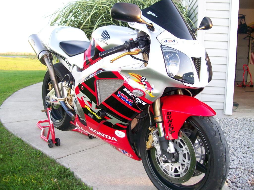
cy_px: 95
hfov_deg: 51.4
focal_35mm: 36
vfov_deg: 39.7
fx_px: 264
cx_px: 127
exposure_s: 1/67
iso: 140
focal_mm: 6
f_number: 2.7
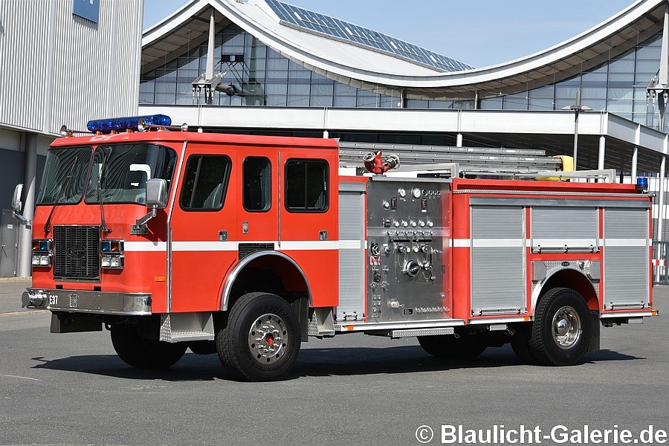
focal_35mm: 85
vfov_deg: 16.1
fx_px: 1579
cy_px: 223
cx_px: 334
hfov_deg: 23.9
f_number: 10
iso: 200
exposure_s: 1/400
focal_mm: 85
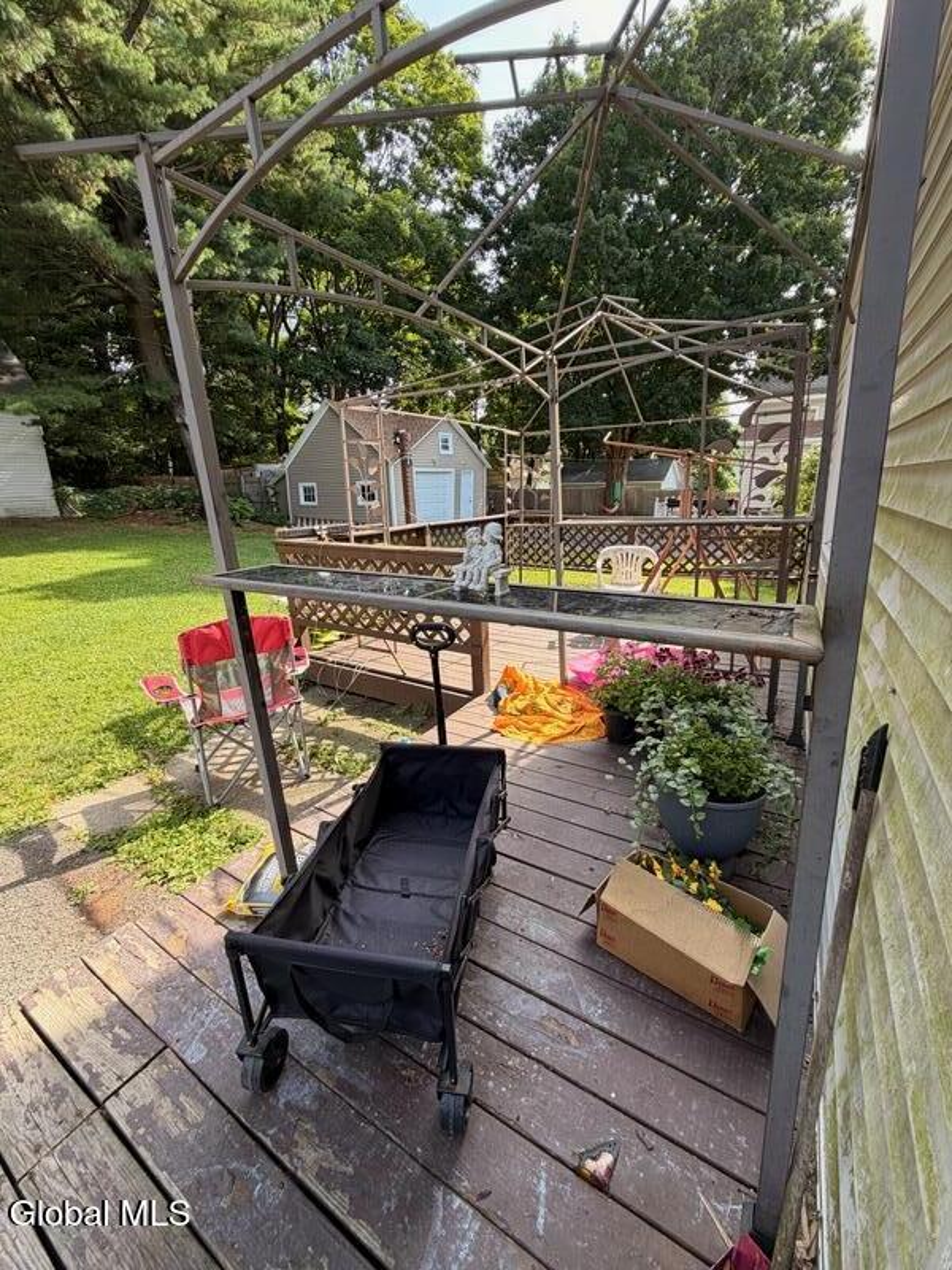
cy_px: 635
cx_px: 476
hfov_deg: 85.7
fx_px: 513
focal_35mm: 14
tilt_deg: -16.6
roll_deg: +0.6
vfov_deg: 102.1
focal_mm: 2.22
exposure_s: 1/155
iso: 40
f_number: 2.2
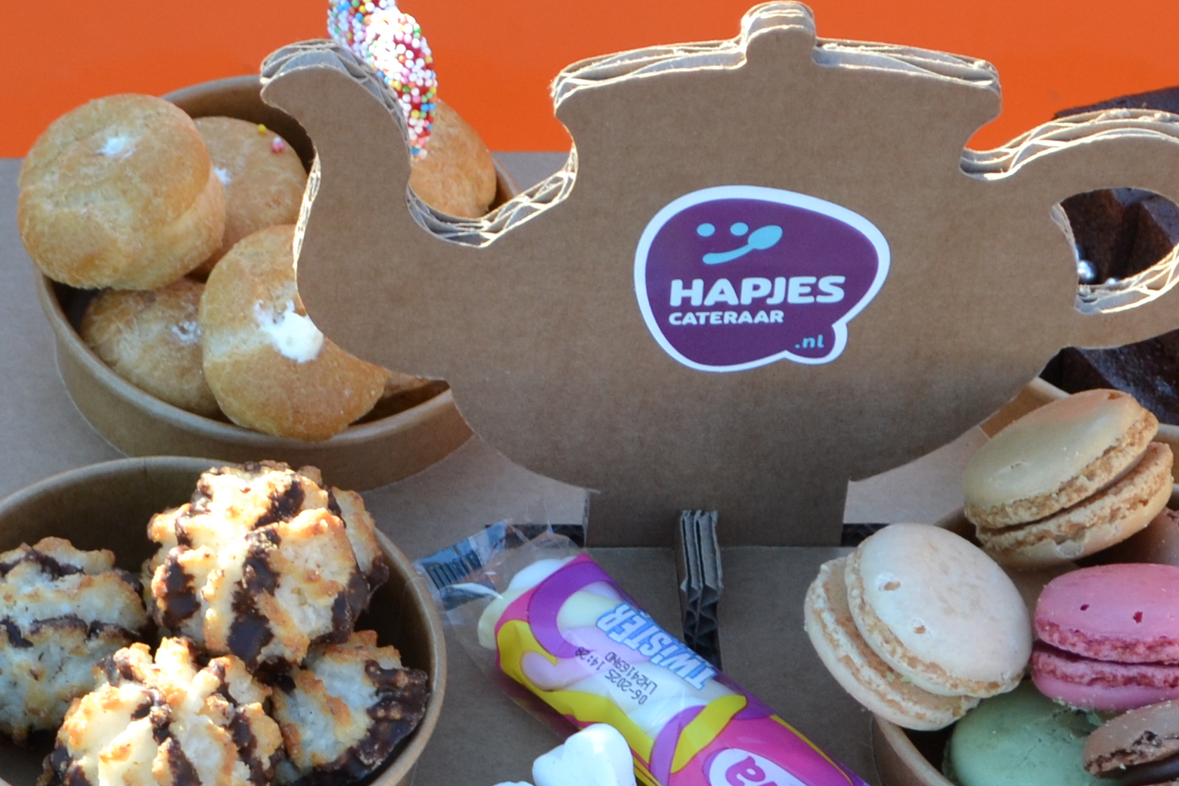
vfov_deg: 6.8
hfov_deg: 10.3
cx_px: 526
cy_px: 1040
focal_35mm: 199
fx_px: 6534
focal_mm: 45
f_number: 5.6
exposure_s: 1/125
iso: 280
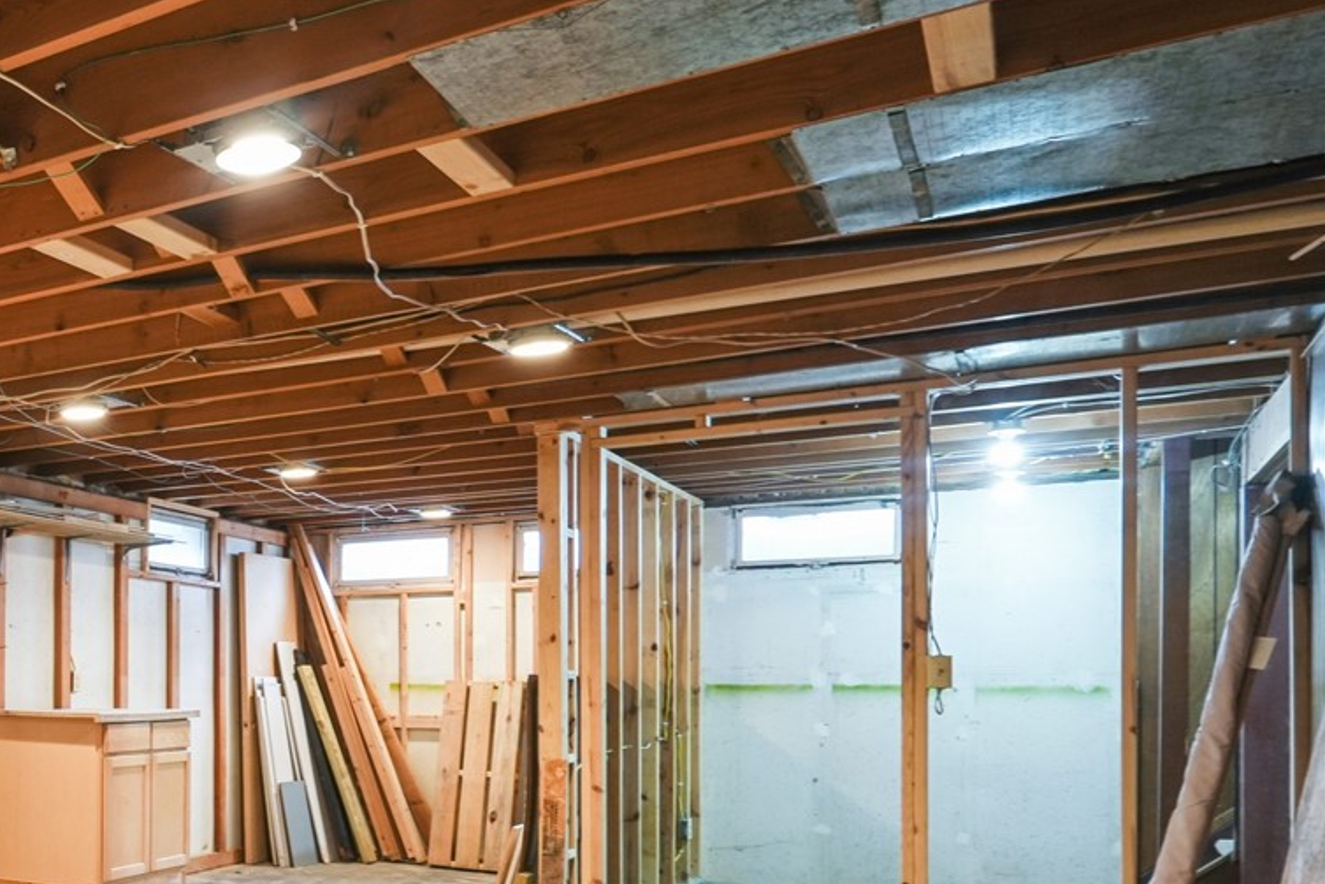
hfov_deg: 41.3
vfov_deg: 35.7
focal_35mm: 36
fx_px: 1325
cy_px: 702
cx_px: -164
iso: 400
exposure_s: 1/2
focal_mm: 16
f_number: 10
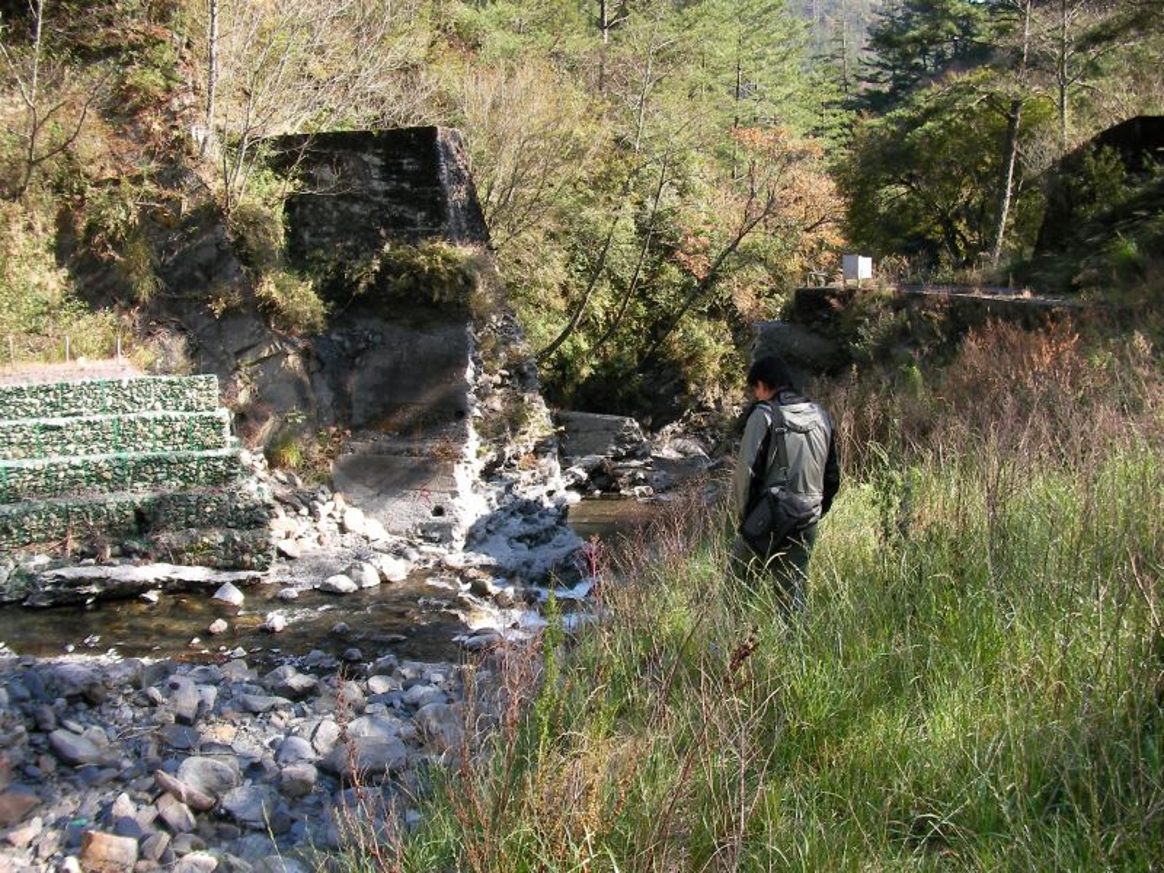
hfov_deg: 45.8
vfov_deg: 35.1
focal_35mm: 41
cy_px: 436
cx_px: 582
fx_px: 1379
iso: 50
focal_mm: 6.3
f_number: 3.5
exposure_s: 1/171
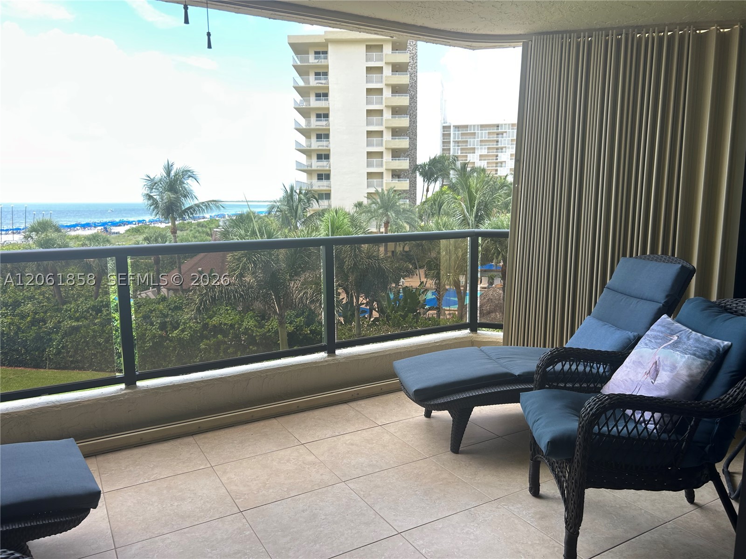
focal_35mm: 26
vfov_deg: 53.1
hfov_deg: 67.3
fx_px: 560
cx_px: 373
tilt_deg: -8.2
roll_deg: +0.7
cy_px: 280
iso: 50
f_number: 1.5
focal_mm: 5.7
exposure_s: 1/313
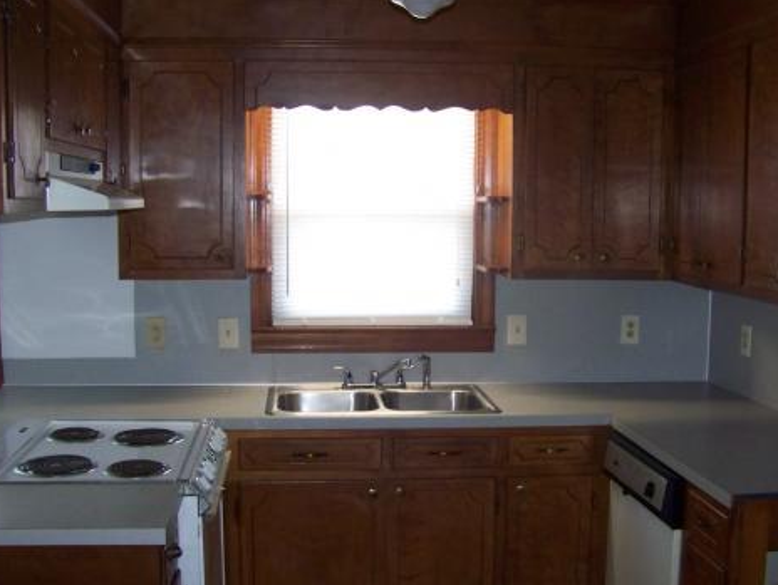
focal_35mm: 45
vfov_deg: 32.2
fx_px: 1012
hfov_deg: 42.0
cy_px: 334
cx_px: 382
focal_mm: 5.85
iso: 200
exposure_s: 1/30
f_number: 2.8
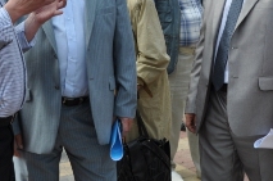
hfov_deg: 23.8
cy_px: -1
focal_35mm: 85
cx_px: 197
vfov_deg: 15.7
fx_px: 643
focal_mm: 24
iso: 200
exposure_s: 1/125
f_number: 11
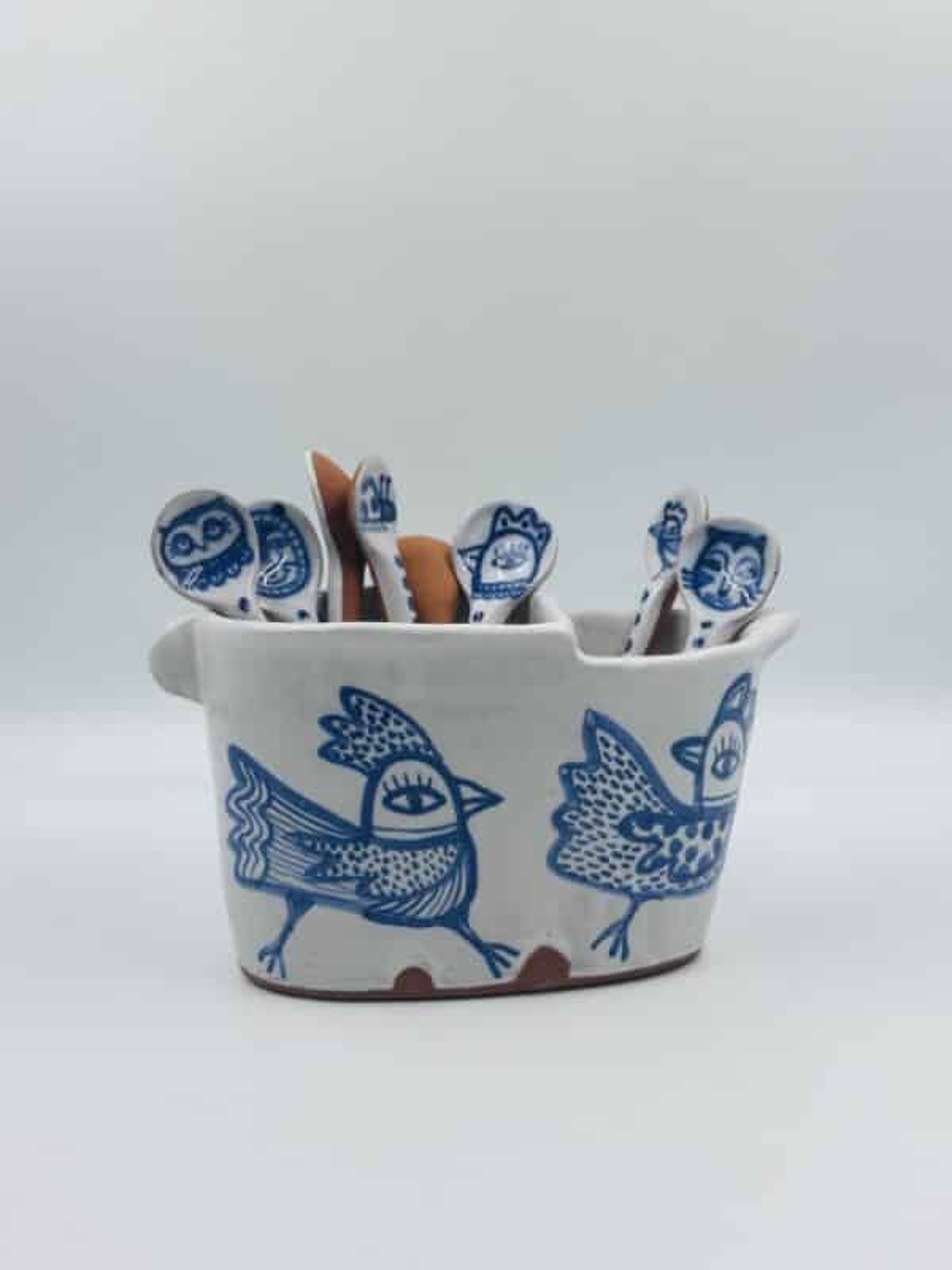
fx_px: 1760
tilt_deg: -11.4
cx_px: 476
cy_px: 635
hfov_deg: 30.3
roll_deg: +0.6
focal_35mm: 48
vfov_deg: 39.7
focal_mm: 6.86
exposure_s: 1/464
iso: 64
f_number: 1.78
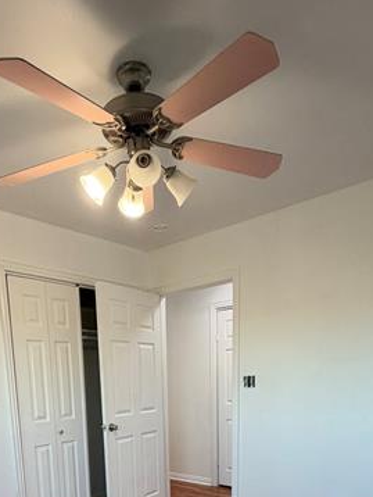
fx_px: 431
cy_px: 465
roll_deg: +1.6
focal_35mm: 30
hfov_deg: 46.7
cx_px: 159
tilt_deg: -10.6
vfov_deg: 51.4
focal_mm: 2.22
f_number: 2.2
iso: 250
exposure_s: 1/120
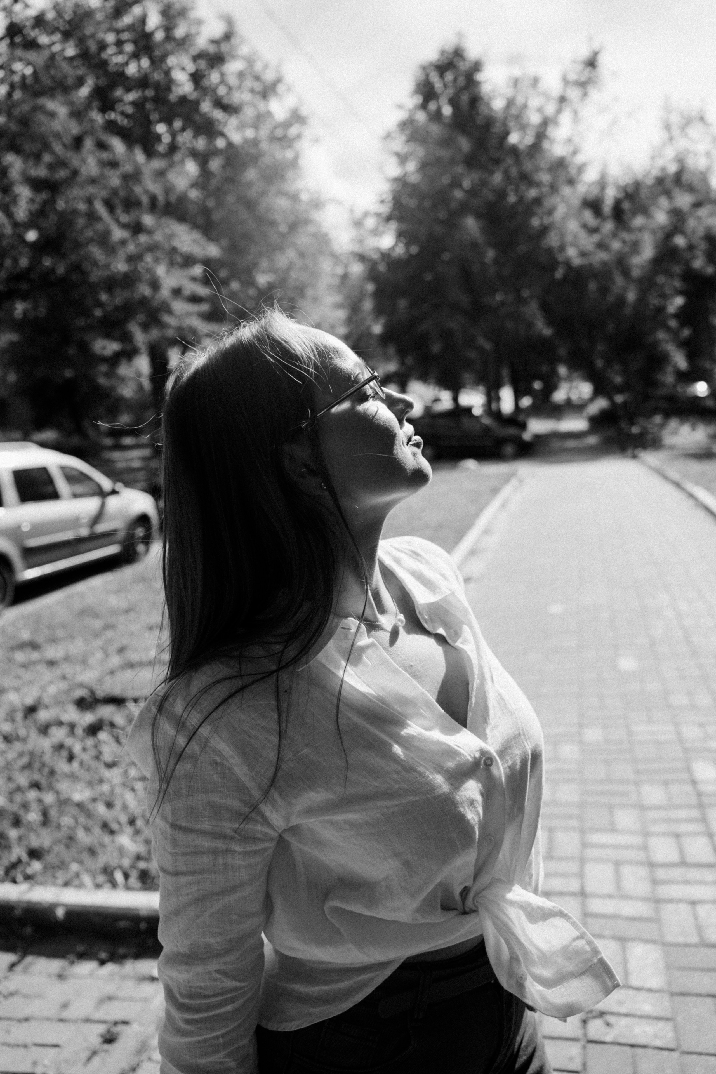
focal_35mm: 28
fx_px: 835
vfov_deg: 65.5
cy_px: 537
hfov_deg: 46.4
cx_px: 358
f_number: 3.5
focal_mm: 28
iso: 160
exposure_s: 1/1000
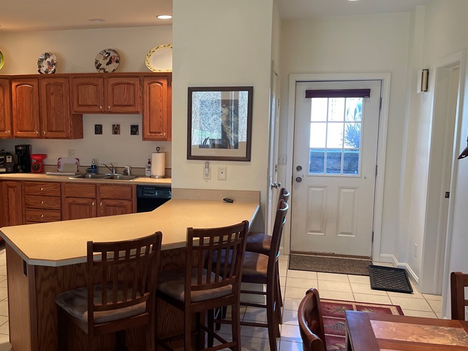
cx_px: 159
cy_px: 180
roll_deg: +0.1
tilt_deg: -7.6
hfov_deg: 50.5
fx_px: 487
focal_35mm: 36
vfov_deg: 39.7
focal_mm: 5.1
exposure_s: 1/120
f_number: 1.6
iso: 125
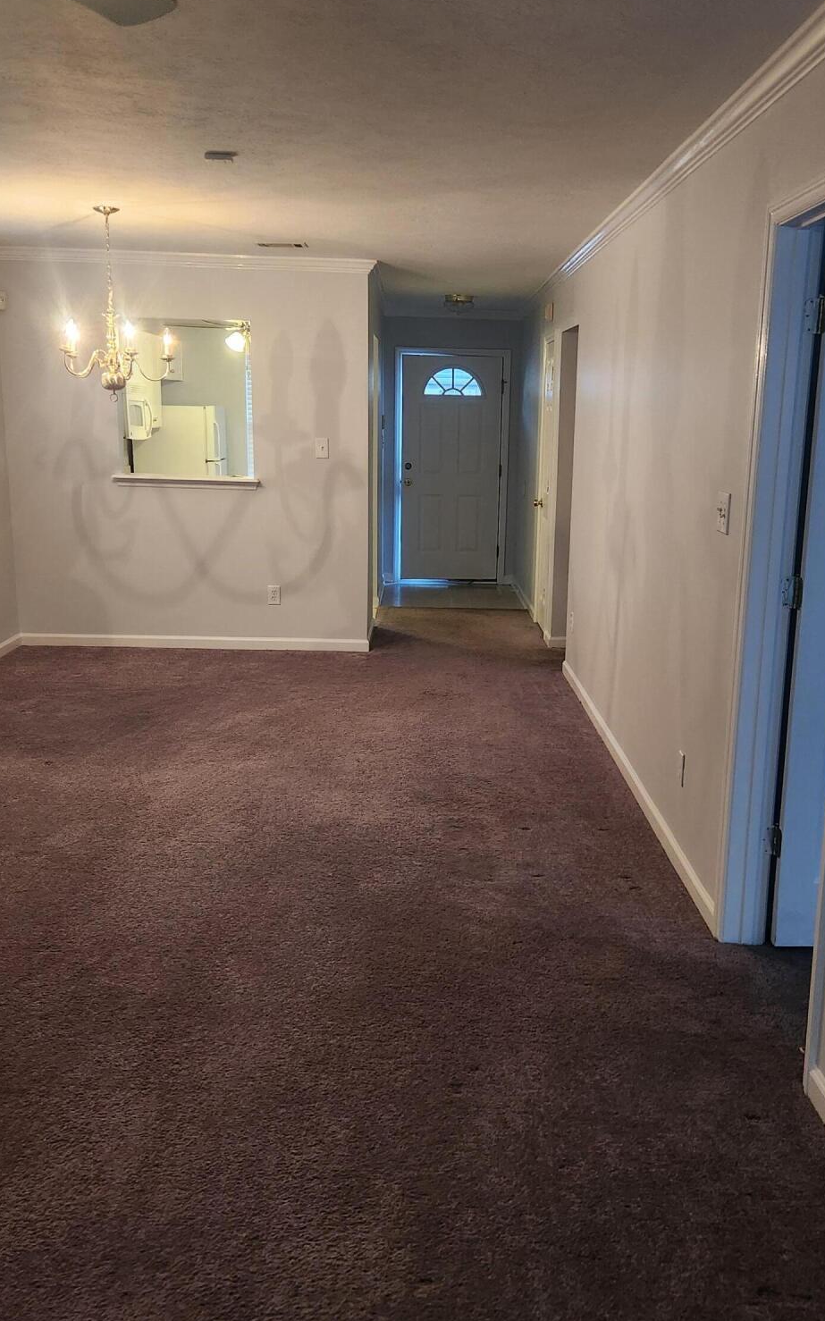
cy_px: 666
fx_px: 1188
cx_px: 450
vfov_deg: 58.2
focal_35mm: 33
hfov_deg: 38.3
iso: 400
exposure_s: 1/120
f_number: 1.8
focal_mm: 5.4
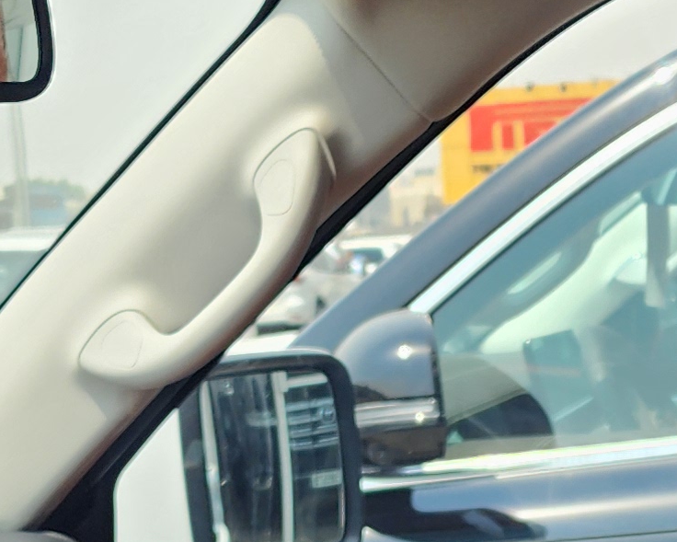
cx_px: 572
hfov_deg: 15.6
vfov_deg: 12.2
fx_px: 2445
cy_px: 743
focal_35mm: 122
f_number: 1.8
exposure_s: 1/347
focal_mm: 6.4
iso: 12
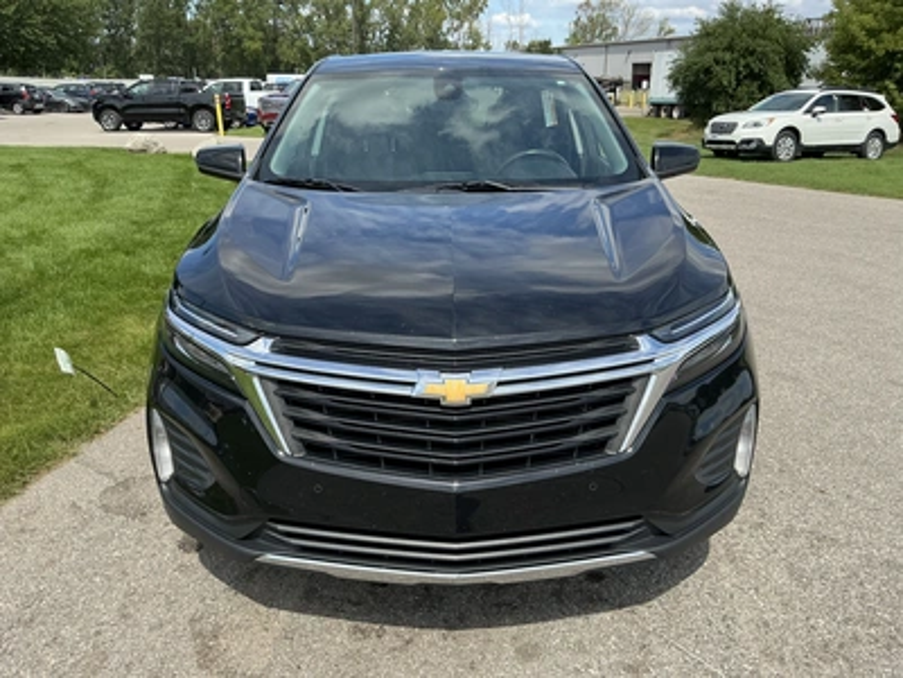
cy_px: 339
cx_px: 452
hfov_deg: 63.4
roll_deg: -2.1
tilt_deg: -17.3
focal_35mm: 28
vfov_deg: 49.7
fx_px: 730
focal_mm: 3
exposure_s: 1/944
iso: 25
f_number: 1.8
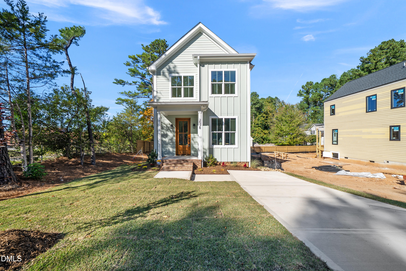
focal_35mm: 12
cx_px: 203
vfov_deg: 90.1
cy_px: 136
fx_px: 135
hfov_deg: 112.6
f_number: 7.1
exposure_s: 1/80
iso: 80
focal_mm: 12
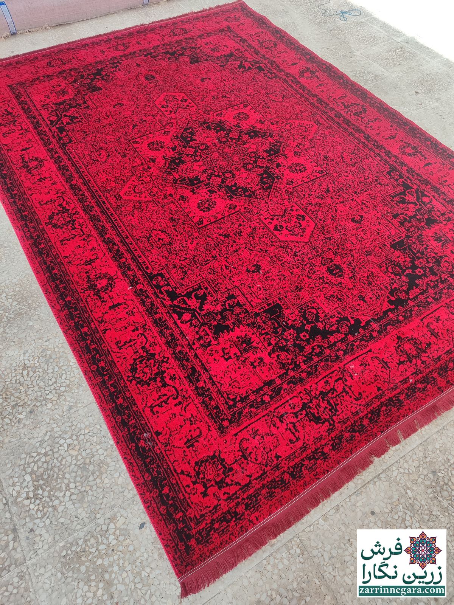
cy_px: 302
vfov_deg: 69.4
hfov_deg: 54.9
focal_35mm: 25
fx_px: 437
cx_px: 227
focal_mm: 5.95
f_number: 1.89
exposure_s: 1/100
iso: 99
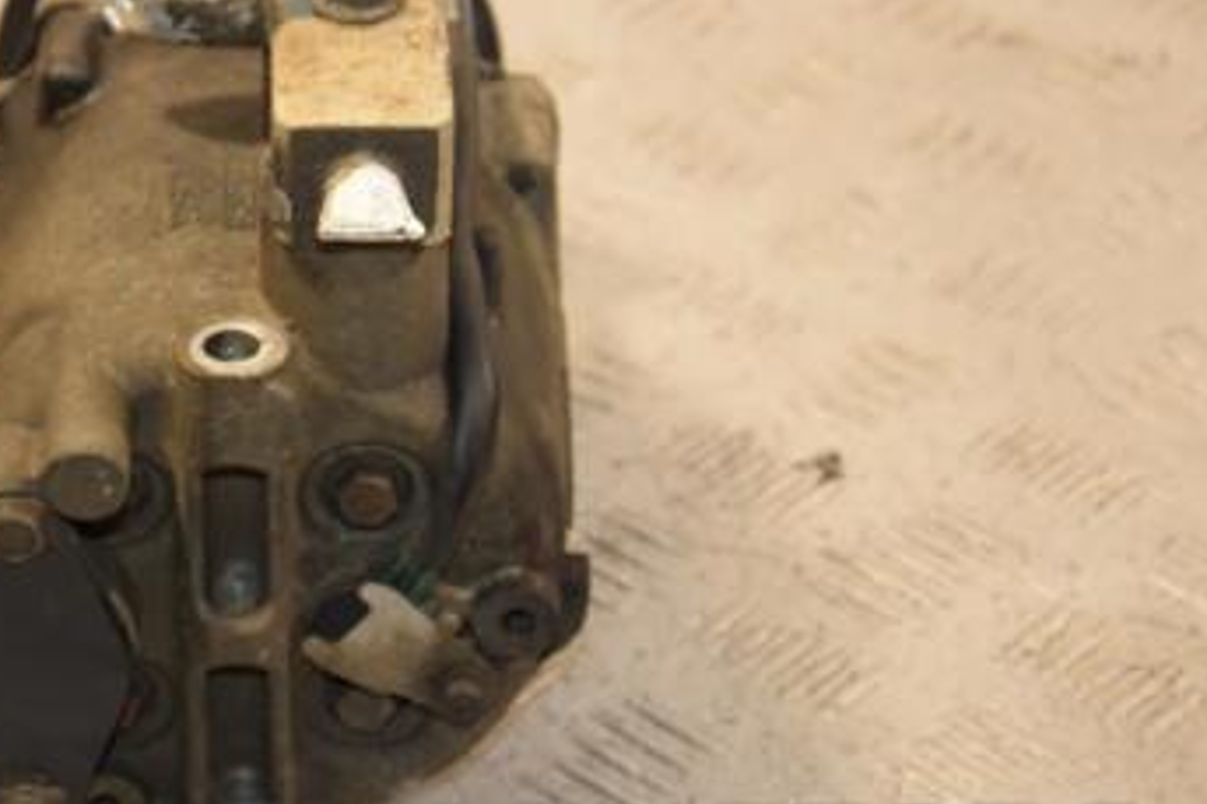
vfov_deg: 10.1
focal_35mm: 136
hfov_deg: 14.9
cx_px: 158
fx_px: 4557
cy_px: 390
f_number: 5.6
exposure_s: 1/200
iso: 800
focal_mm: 52
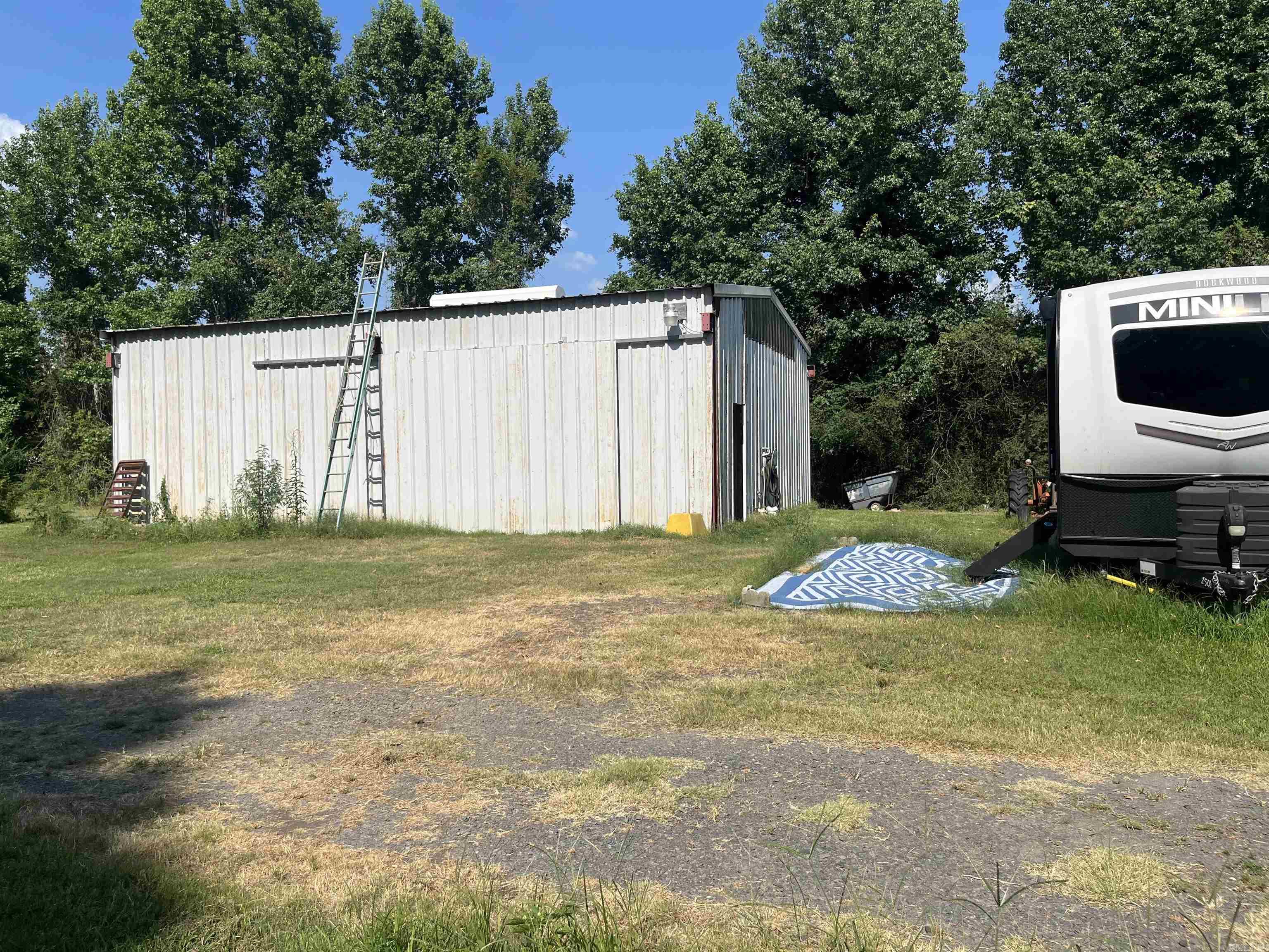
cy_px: 476
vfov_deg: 53.1
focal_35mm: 26
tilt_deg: -1.7
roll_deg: +0.2
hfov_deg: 67.3
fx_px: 953
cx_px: 634
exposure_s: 1/4310
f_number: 1.6
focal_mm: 5.1
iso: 50
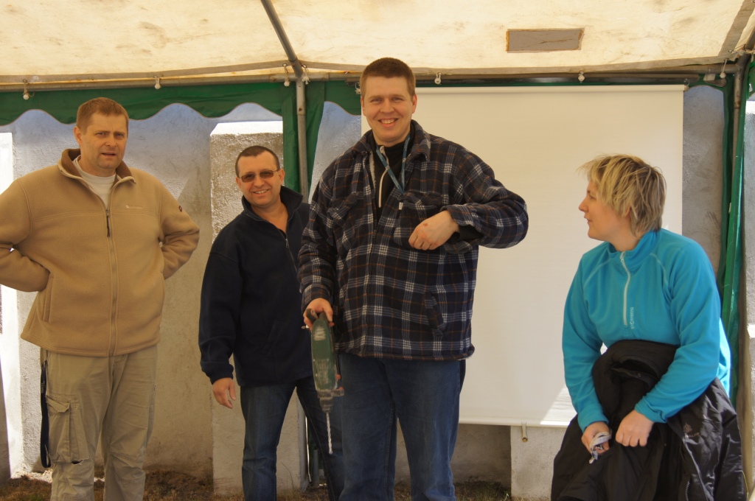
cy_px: 250
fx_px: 1100
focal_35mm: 52
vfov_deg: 25.7
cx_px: 378
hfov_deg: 37.9
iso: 100
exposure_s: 1/200
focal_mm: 35
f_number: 5.6
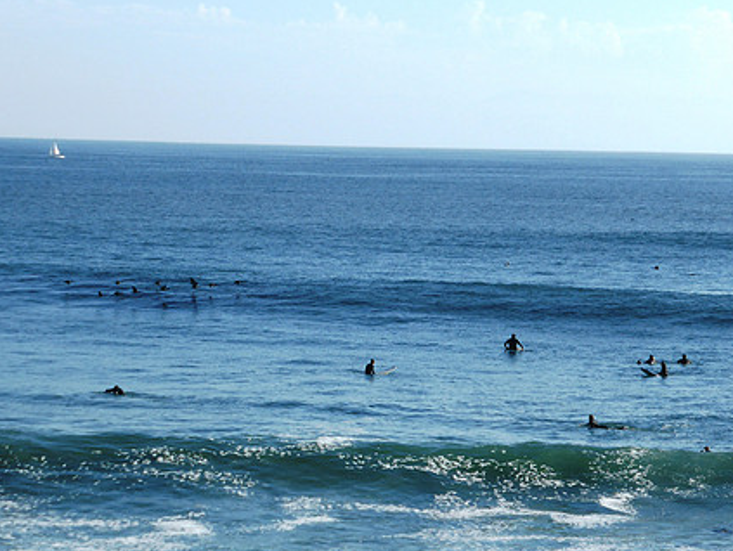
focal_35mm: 174
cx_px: 291
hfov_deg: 11.3
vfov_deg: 8.5
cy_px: 288
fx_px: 3688
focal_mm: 20.6
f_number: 5.3
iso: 100
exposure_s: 1/800
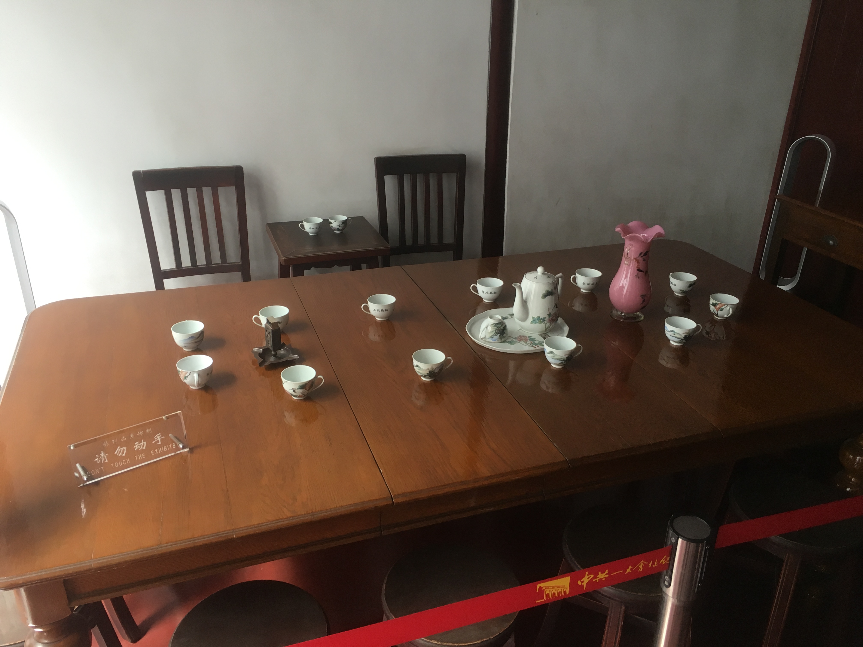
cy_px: 324
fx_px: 723
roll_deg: -1.7
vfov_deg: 48.2
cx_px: 432
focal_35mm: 29
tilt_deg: -24.9
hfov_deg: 61.7
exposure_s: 1/33
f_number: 2.2
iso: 64
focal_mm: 4.15
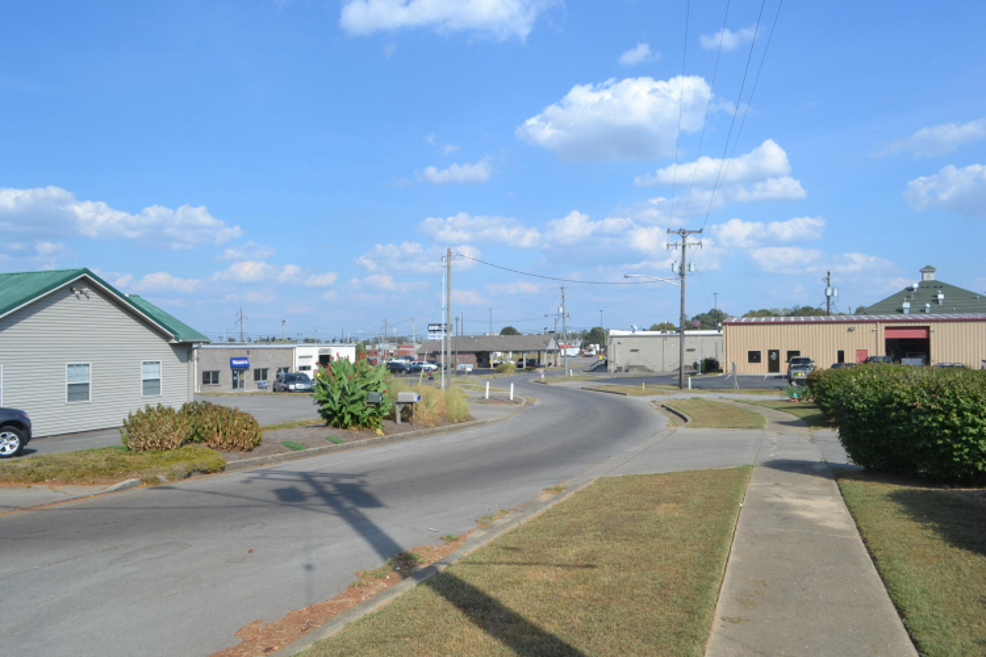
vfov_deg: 47.9
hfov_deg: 67.4
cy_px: 328
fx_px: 739
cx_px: 493
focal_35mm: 27
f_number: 8
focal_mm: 18
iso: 100
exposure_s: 1/250
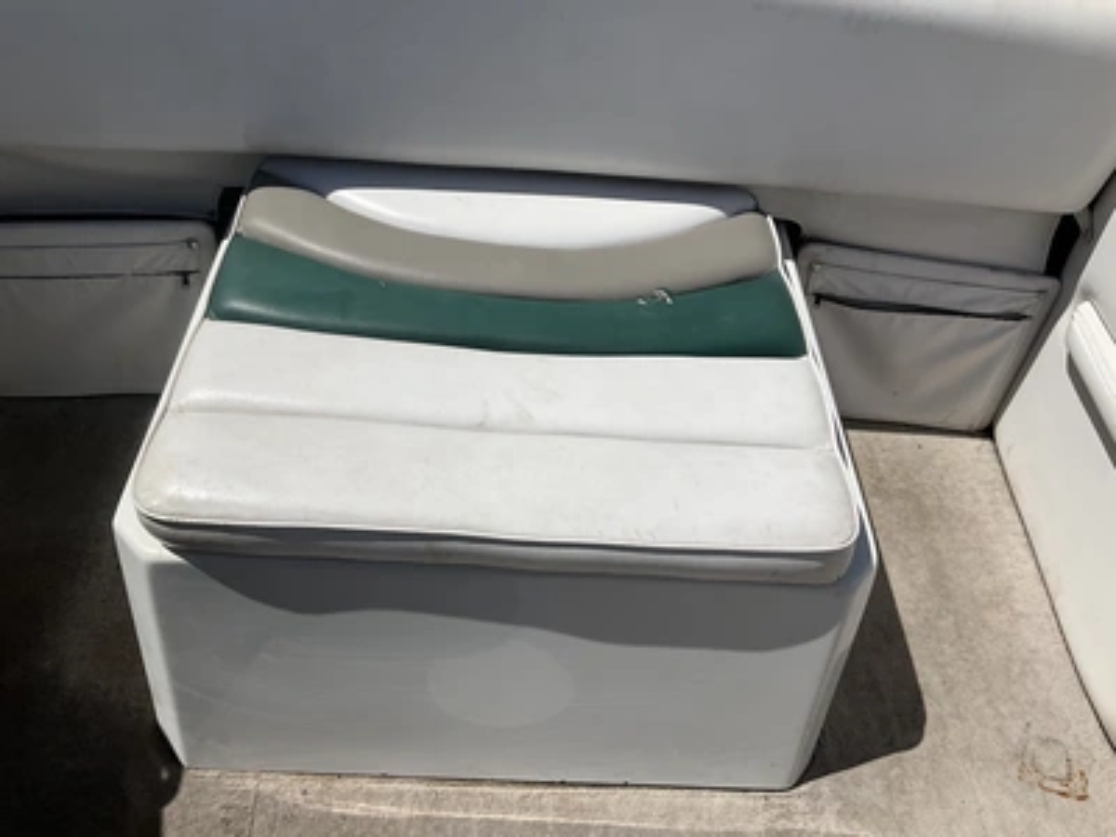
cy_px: 418
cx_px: 558
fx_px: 935
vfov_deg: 48.2
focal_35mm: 29
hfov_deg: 61.7
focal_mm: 3
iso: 25
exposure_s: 1/5263
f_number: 1.8
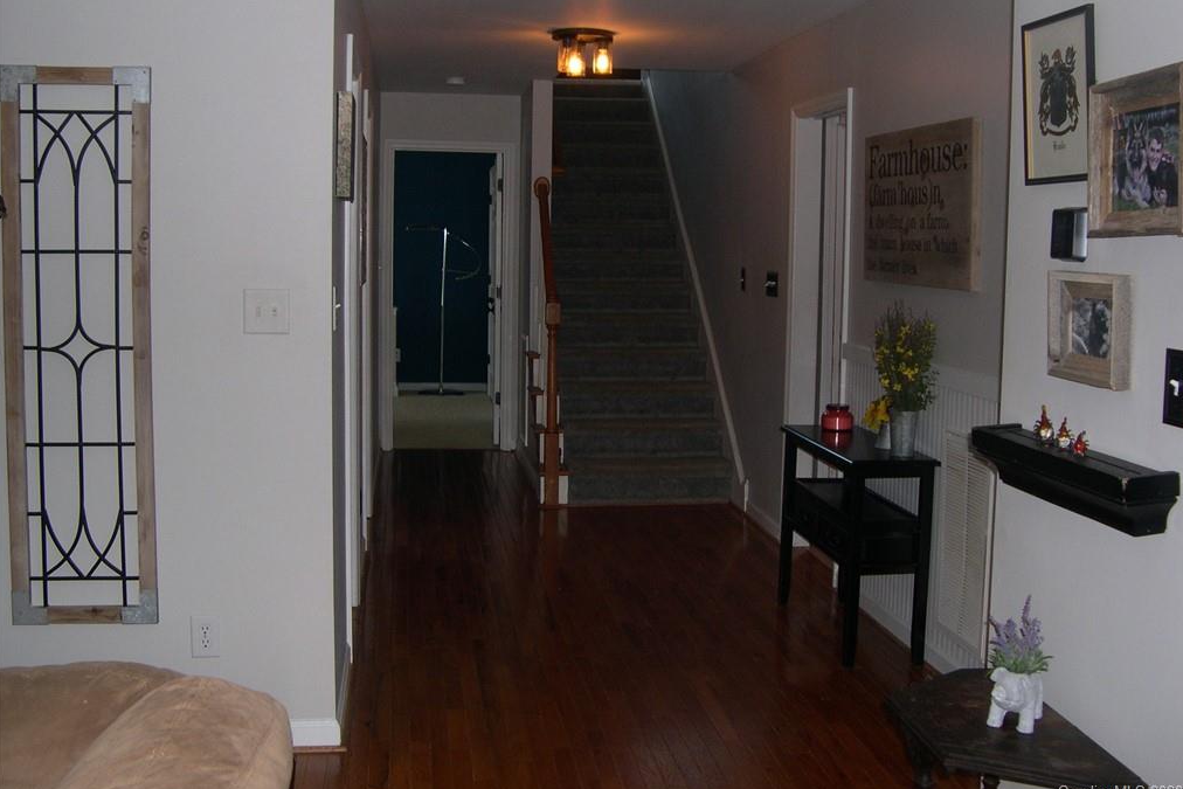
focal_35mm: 40
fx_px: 1315
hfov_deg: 48.5
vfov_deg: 33.4
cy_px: 354
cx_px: 594
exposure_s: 1/60
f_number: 2.8
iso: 137
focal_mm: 8
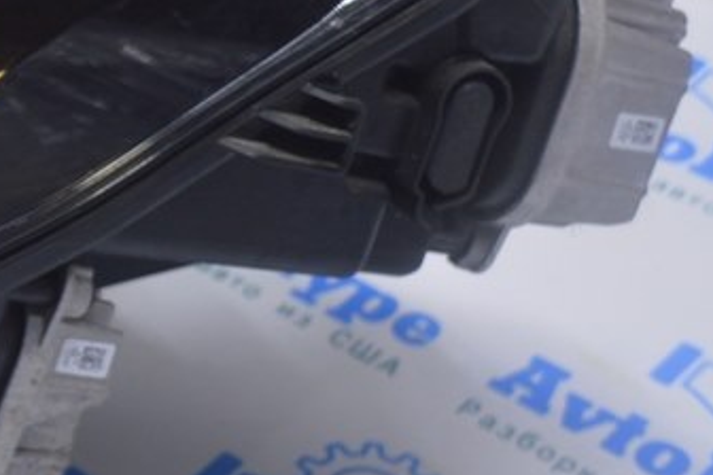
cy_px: 27
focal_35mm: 133
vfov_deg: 10.3
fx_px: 2624
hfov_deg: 14.6
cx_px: -301
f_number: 5.6
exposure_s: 1/25
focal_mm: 29
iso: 400
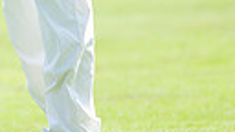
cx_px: -233
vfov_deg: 0.9
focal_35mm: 1423
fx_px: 8867
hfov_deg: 1.5
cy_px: -174
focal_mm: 300
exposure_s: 1/1250
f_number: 4
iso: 320
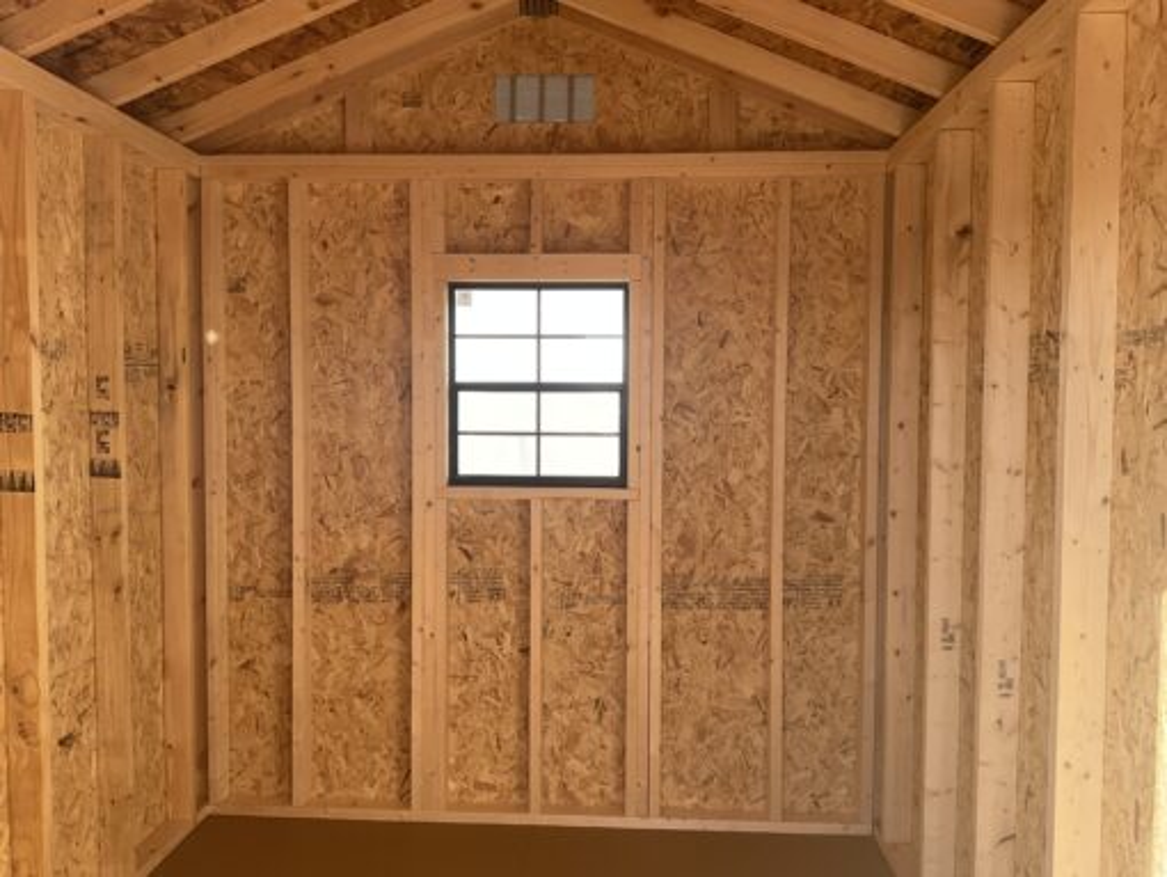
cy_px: 438
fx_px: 978
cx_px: 584
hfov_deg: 61.6
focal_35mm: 29
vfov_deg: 48.3
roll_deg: +0.3
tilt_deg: -4.4
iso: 16
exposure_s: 1/228
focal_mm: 3
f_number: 1.8
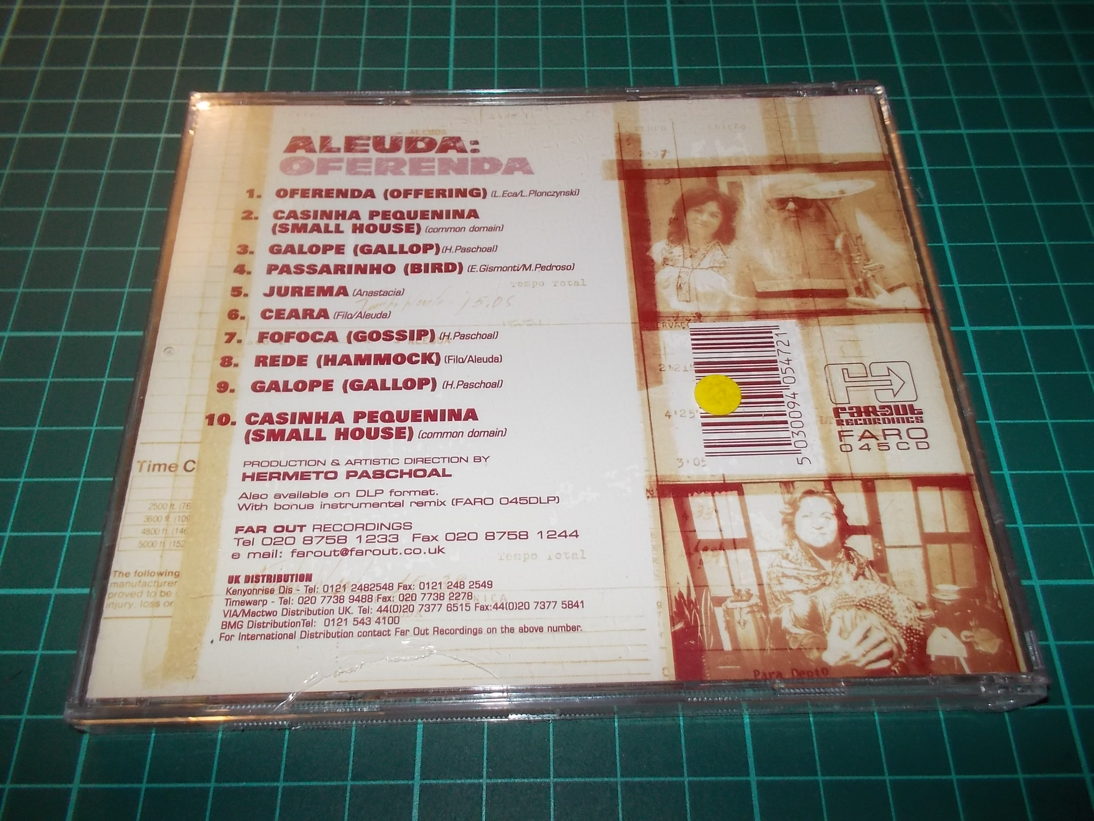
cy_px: 410
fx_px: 917
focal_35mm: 29
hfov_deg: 61.7
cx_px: 547
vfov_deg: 48.2
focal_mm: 4.1
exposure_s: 1/30
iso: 200
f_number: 3.3
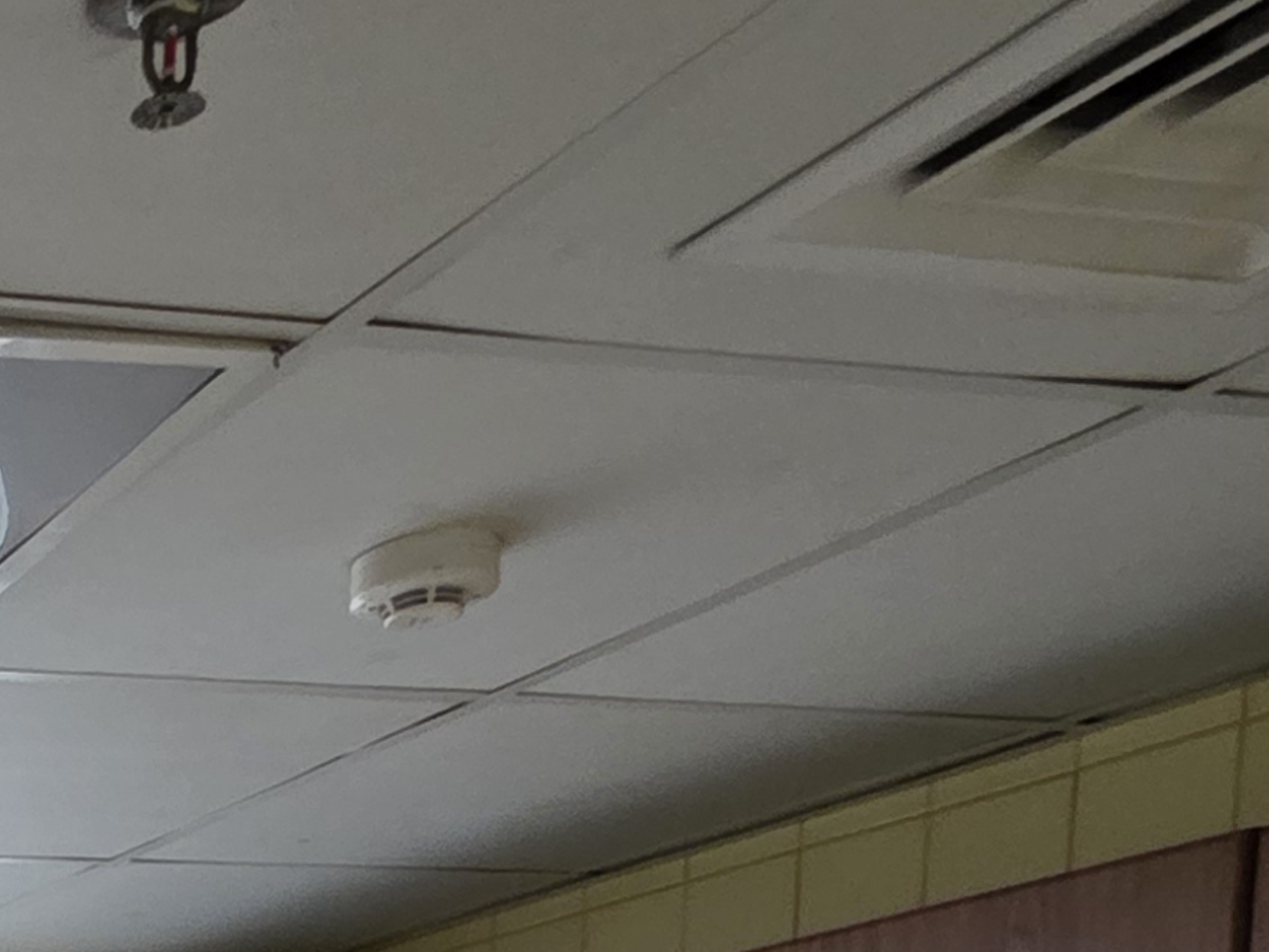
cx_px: -735
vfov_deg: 19.2
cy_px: 1679
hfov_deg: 24.0
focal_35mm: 59
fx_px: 2163
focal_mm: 2.2
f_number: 1.9
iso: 500
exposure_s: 1/50
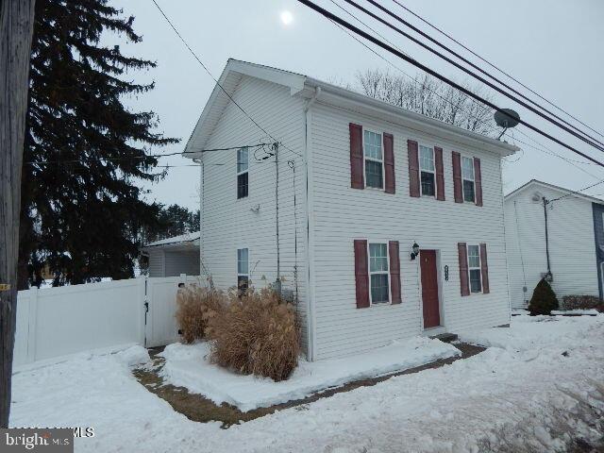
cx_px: 302
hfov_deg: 76.4
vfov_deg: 61.1
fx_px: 384
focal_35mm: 22
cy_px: 226
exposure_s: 1/500
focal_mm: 4
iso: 125
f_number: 6
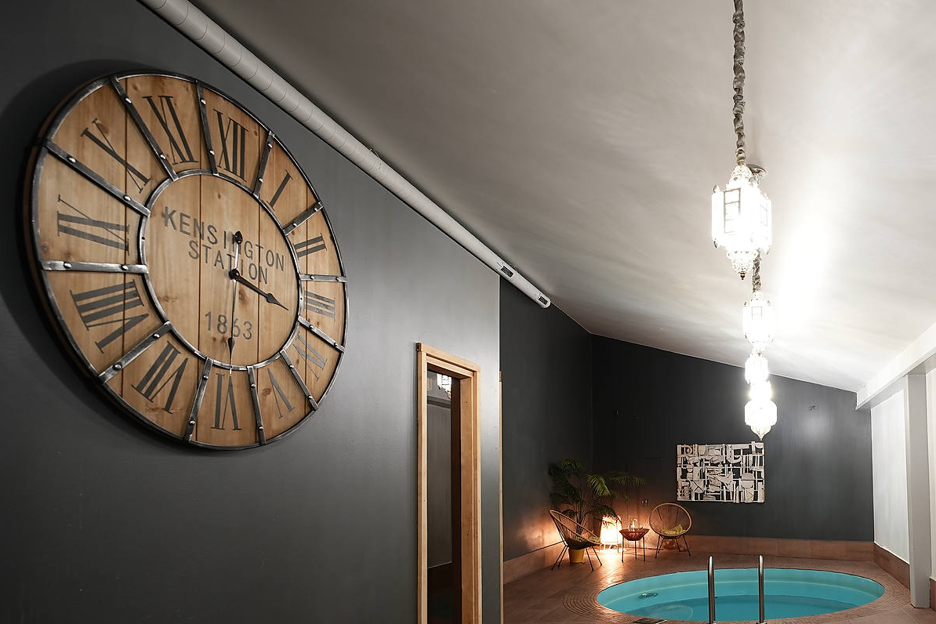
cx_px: 763
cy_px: 453
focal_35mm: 24
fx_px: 624
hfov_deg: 66.2
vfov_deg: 51.3
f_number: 5.6
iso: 200
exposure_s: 3.2
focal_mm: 14
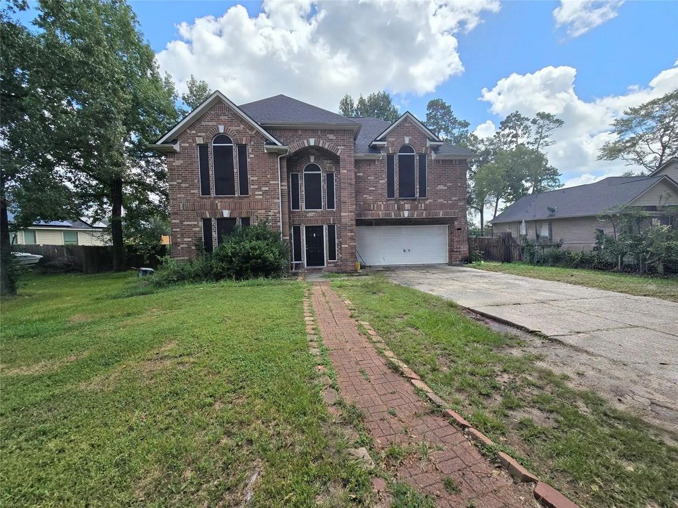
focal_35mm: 13
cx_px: 339
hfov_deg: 106.2
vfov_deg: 89.9
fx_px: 255
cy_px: 254
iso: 50
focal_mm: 2.2
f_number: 2.2
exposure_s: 1/1525
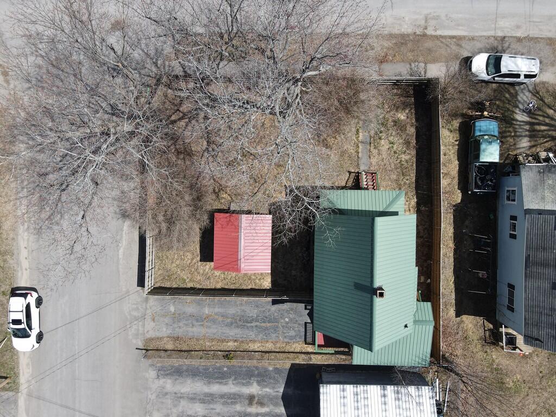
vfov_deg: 56.8
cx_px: 278
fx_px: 385
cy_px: 208
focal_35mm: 24
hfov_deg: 71.6
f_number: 2.8
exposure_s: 1/640
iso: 100
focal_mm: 4.5
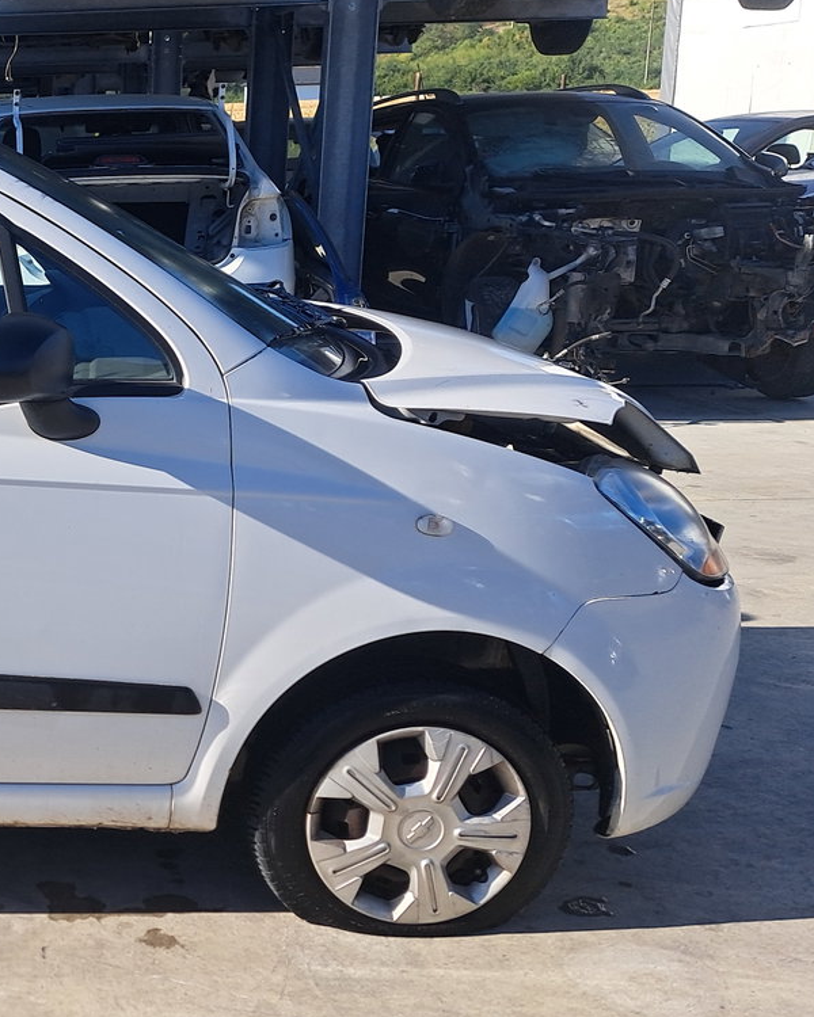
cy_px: 447
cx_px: -216
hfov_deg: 26.2
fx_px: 1506
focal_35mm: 50
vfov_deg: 37.3
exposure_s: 1/906
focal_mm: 5.23
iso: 50
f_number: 1.8
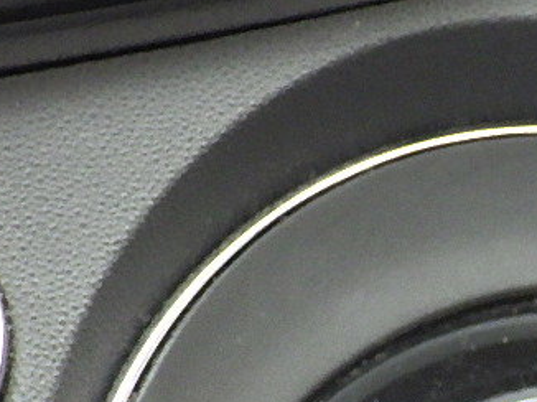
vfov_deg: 9.0
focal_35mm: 165
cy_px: 356
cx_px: 608
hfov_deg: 11.8
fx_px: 2558
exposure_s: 1/80
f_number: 4.2
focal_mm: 7.5
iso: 640
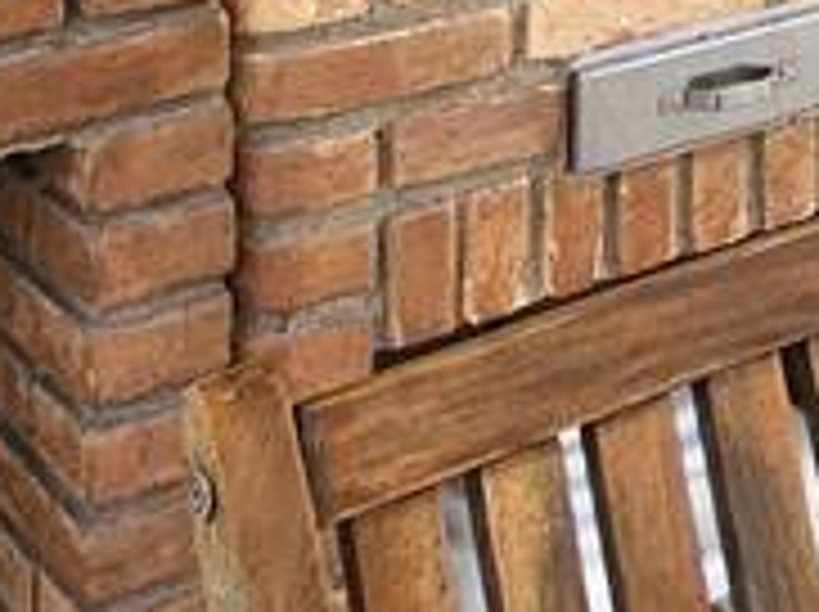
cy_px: -801
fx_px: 2434
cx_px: 1017
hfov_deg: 18.0
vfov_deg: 11.9
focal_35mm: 103
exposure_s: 1/2000
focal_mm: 2.2
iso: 50
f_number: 2.2
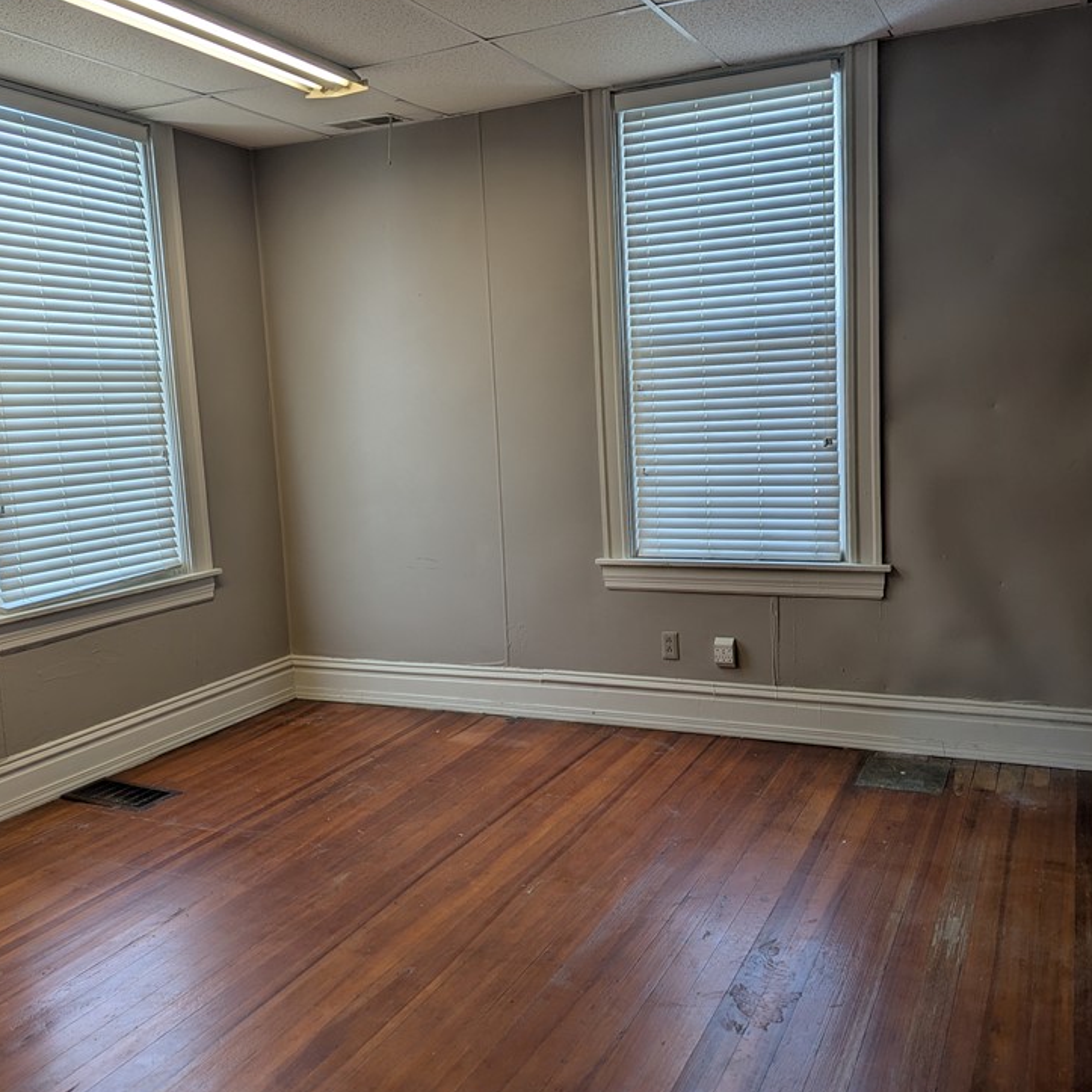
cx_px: 597
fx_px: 1071
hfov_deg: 54.0
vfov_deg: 54.0
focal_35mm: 30
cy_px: 533
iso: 43
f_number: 1.85
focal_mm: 6.81
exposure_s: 1/111
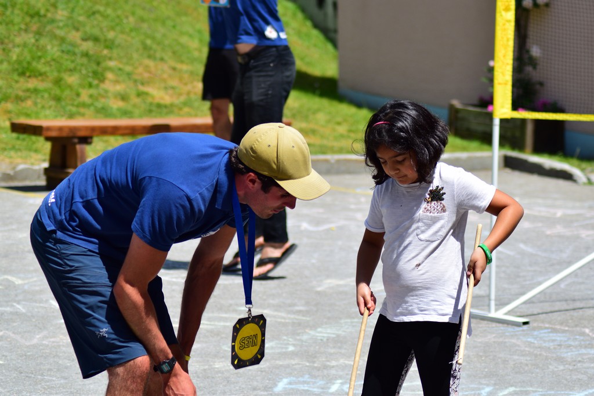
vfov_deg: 8.3
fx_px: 2723
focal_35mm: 165
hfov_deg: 12.5
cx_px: 297
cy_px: 198
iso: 180
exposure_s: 1/1250
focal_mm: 110
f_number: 5
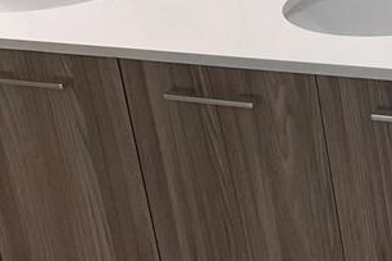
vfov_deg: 12.4
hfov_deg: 17.8
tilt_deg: -15.5
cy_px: -104
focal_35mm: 106
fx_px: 1154
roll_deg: +7.4
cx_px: 539
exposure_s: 1/120
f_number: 1.5
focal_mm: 5.7
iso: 50
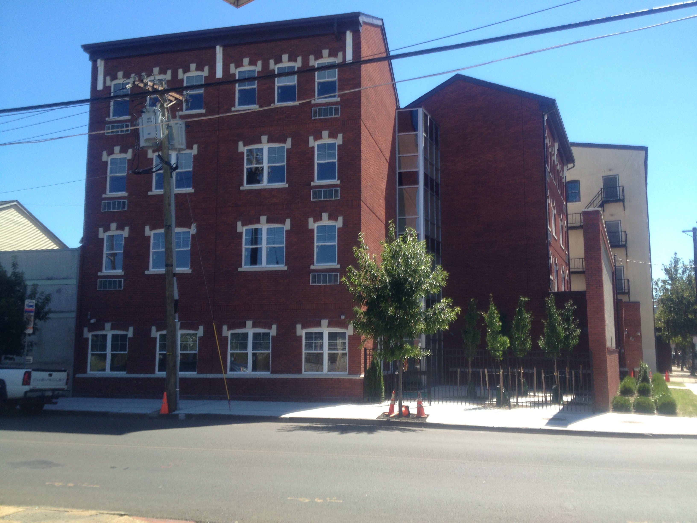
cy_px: 262
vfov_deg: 40.7
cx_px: 348
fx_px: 705
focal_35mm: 35
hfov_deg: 52.6
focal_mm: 4.28
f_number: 2.4
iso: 50
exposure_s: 1/708
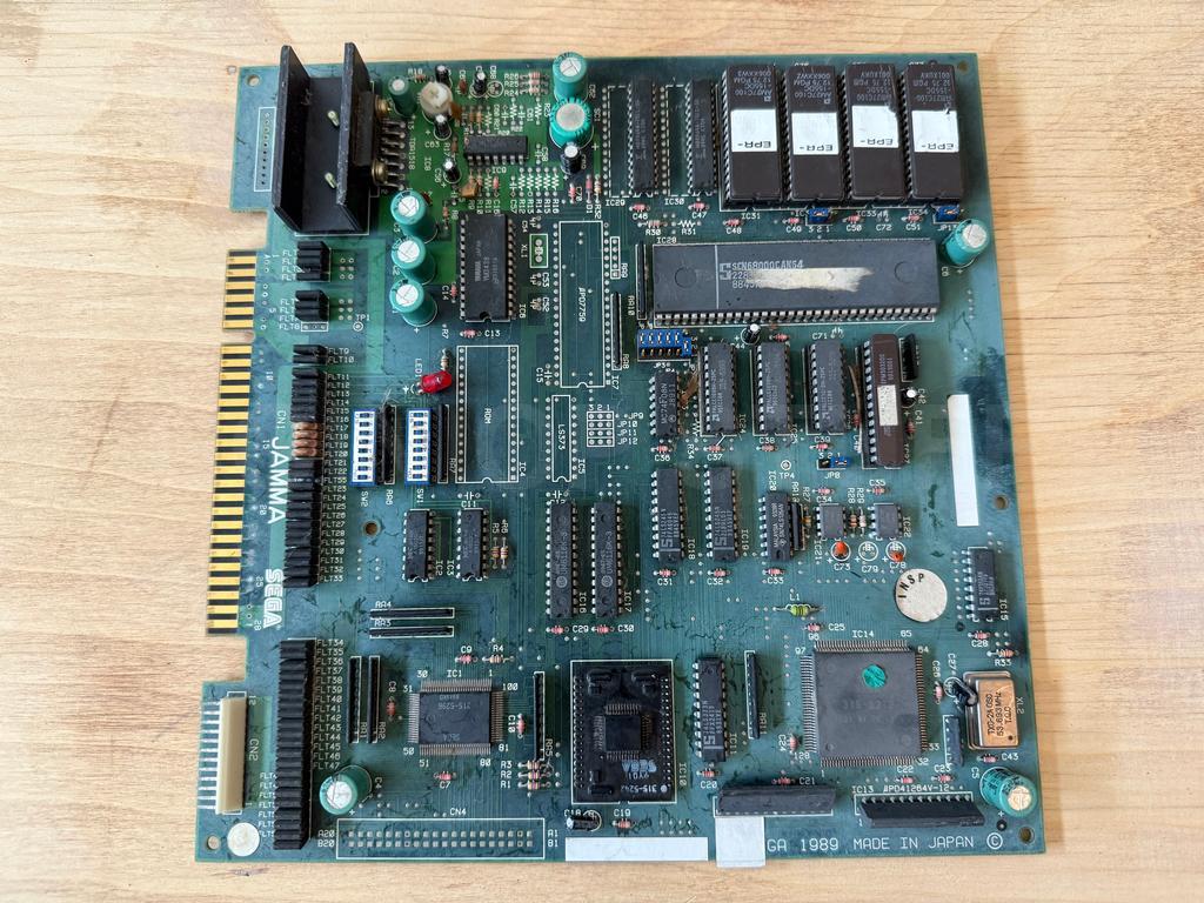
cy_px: 452
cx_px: 602
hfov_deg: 71.6
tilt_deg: -80.0
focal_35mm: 24
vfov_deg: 56.8
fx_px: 835
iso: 250
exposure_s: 1/60
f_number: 1.78
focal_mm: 6.76
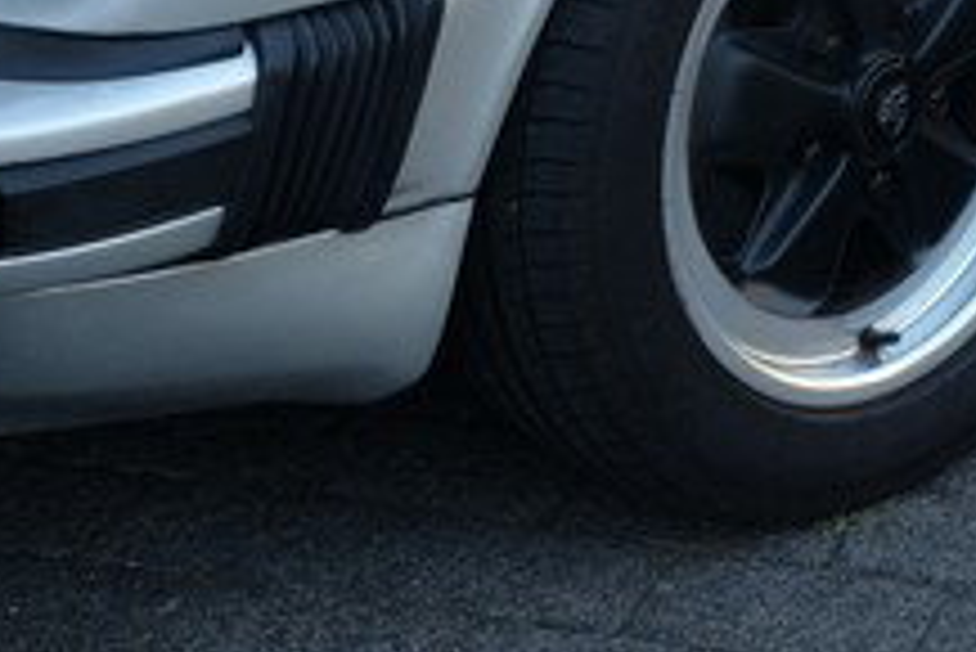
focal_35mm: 198
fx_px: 5371
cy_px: -429
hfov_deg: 10.3
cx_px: 810
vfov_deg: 6.8
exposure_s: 1/85
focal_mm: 28.9
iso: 200
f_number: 3.2
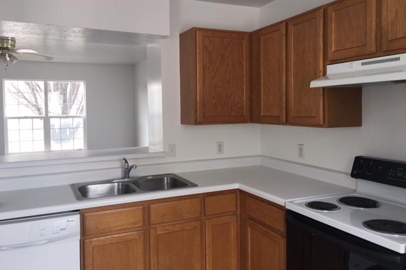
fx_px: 349
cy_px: 120
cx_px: 206
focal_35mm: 31
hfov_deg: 60.3
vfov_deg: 42.2
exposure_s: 1/40
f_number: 2.2
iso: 25
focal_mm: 4.15
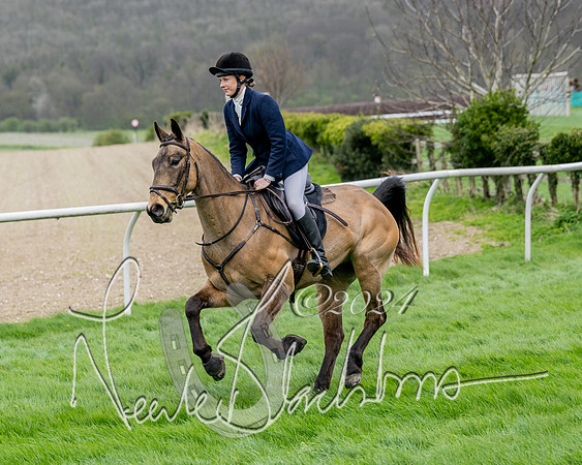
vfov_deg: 9.2
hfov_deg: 11.5
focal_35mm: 167
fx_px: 2879
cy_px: 305
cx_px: 221
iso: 400
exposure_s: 1/1250
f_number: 4
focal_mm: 103
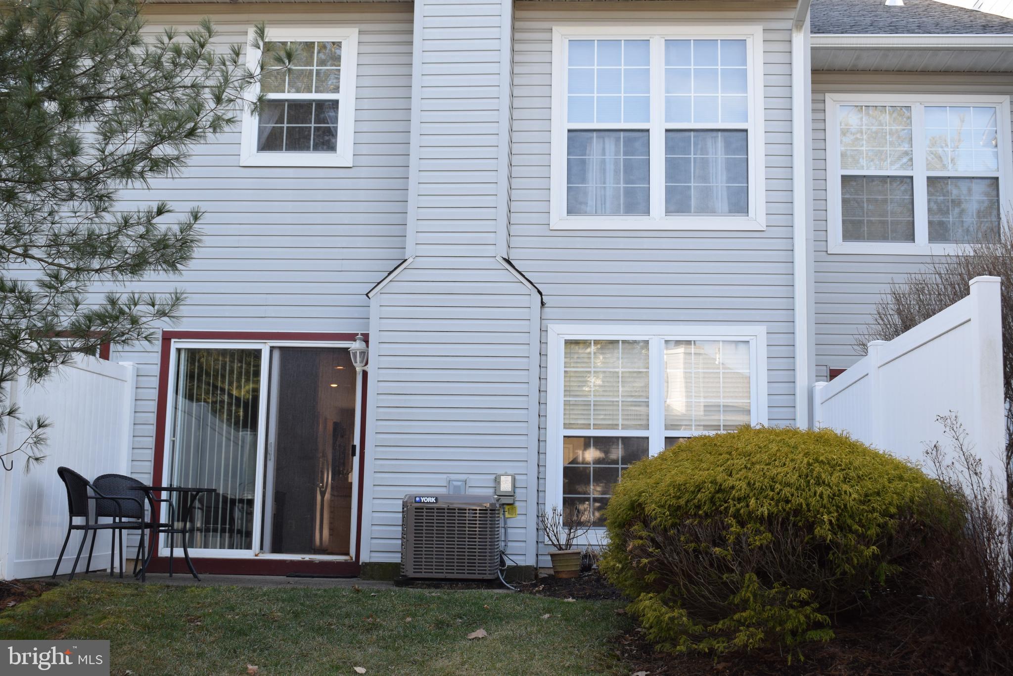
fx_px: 1309
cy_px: 338
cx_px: 506
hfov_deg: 42.3
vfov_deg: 29.0
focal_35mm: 46
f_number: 7.1
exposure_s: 1/200
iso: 400
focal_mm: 31
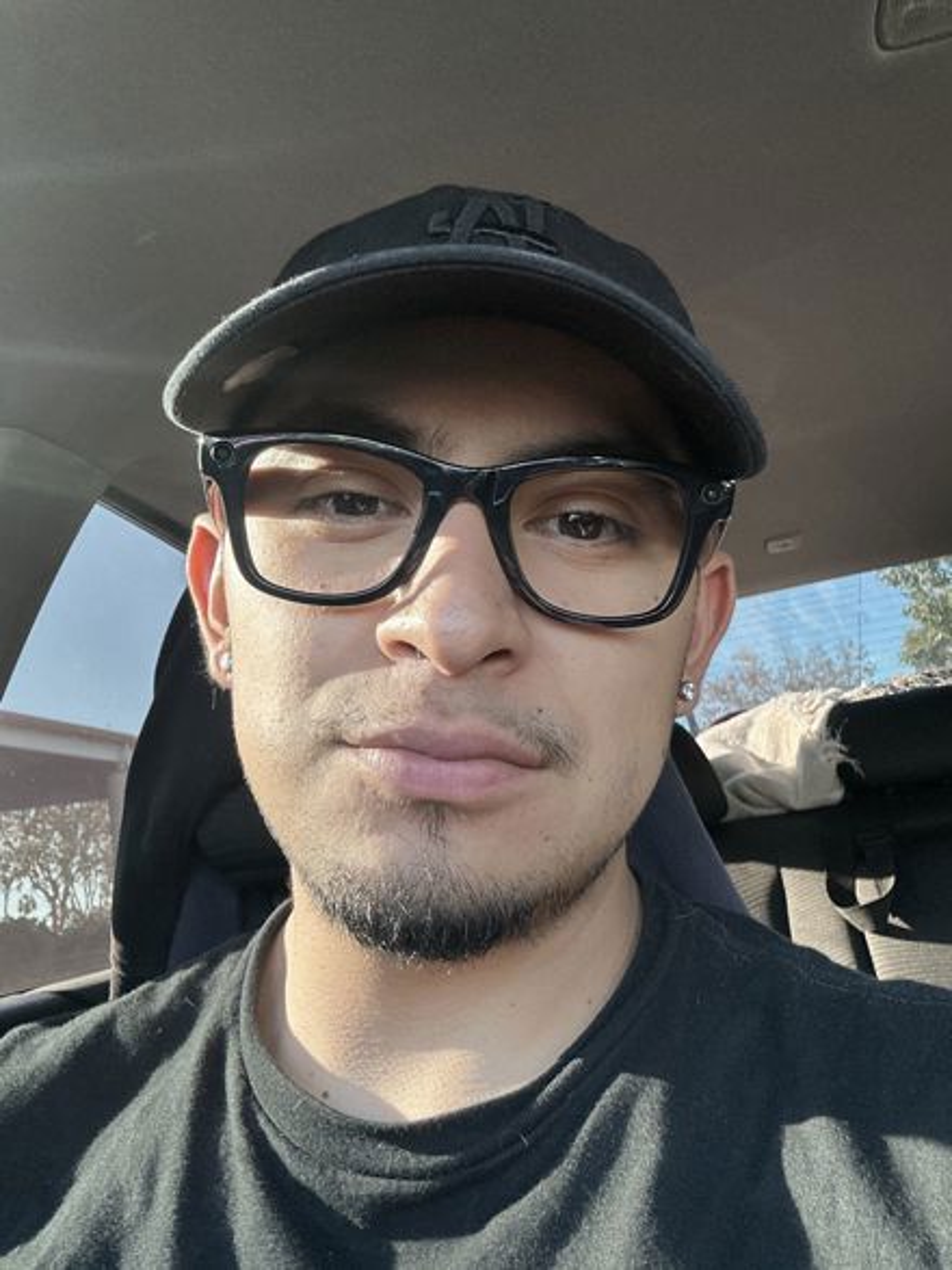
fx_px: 1100
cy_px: 635
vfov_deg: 60.0
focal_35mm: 30
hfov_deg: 46.8
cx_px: 476
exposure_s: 1/60
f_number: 1.9
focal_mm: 2.69
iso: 80
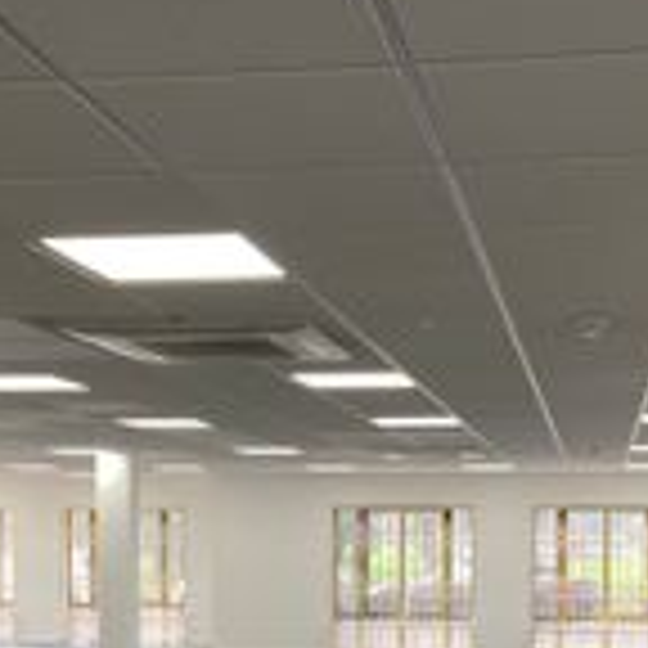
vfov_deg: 25.9
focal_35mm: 64
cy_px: 608
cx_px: 378
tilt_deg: -3.5
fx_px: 1355
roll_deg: -0.4
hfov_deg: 26.8
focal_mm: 4.25
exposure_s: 1/100
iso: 50
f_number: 1.8
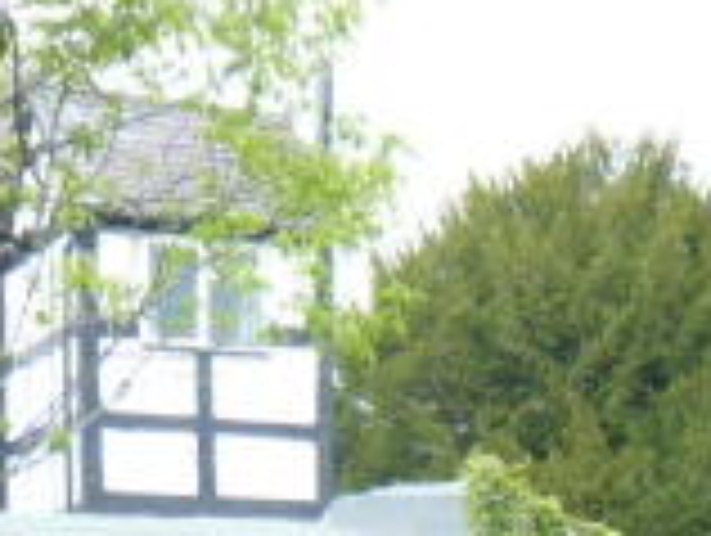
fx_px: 2119
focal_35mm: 103
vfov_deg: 13.1
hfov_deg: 18.1
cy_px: 944
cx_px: 844
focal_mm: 4.6
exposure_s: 1/125
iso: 100
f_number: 2.8
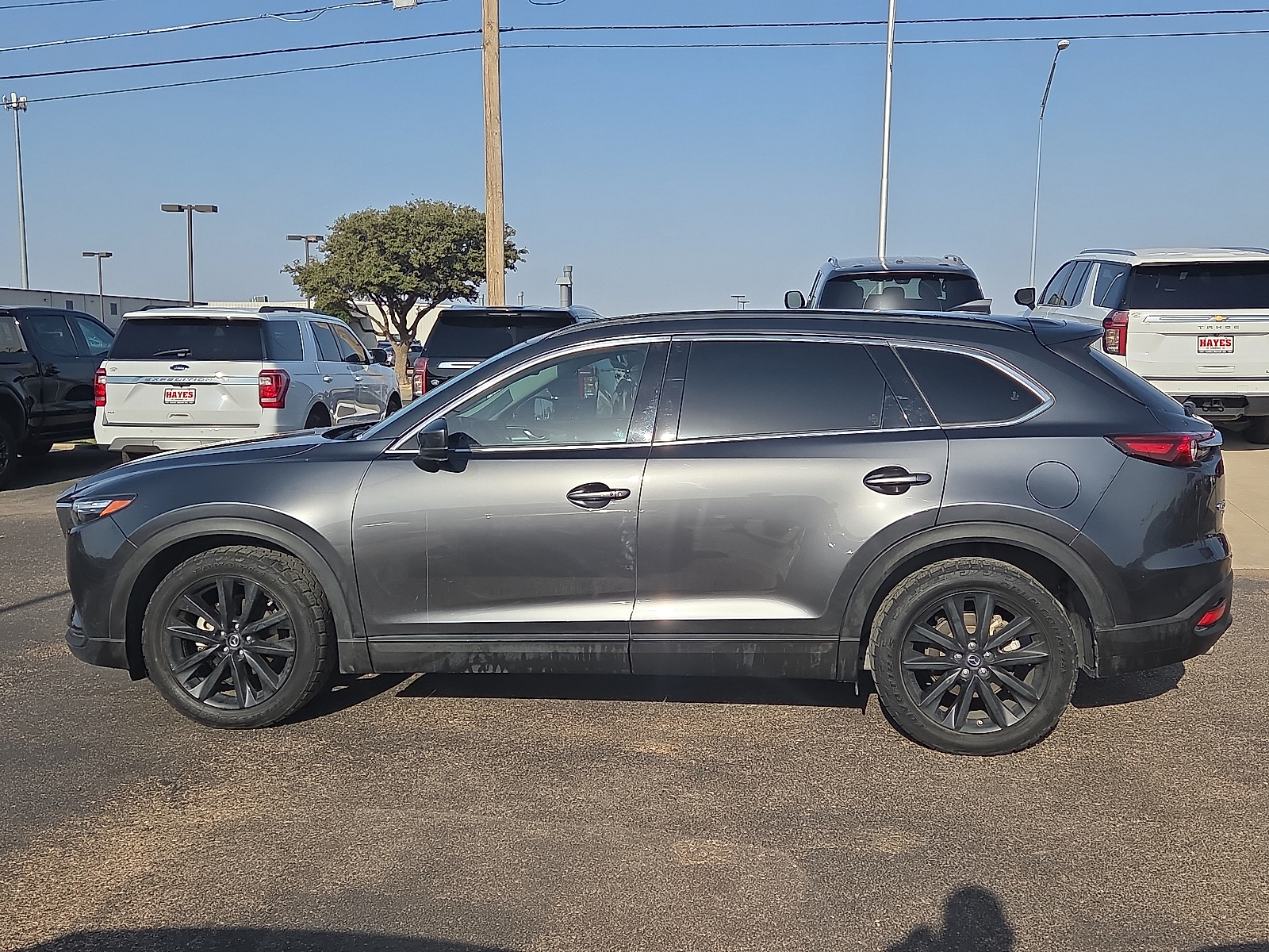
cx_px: 634
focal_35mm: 34
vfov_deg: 41.8
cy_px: 476
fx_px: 1246
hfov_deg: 54.0
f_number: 1.8
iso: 25
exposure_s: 1/2500
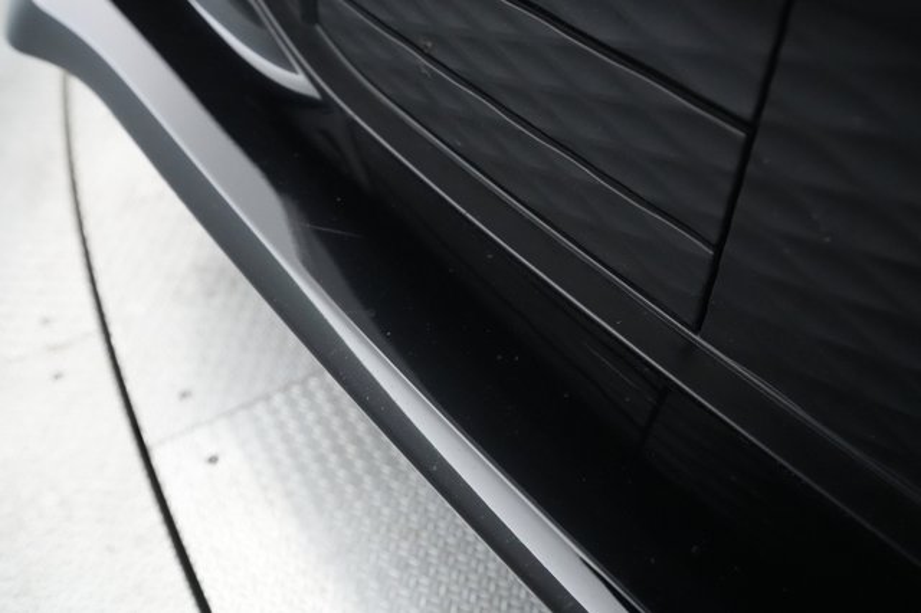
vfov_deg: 46.4
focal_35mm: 28
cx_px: 460
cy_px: 306
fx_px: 716
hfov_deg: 65.5
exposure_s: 1/100
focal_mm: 28
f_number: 4.5
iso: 10000
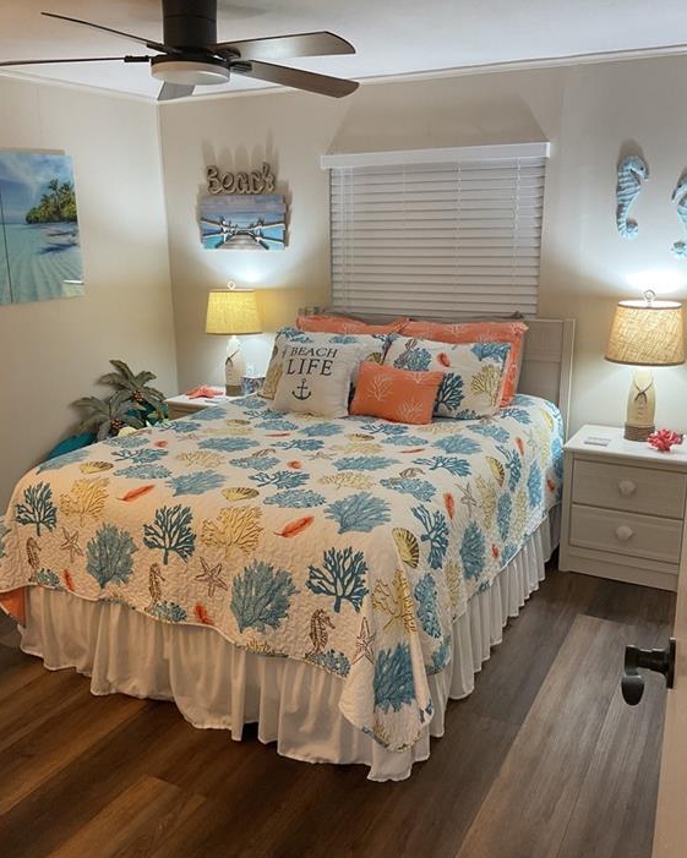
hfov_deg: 47.1
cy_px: 420
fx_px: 788
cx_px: 344
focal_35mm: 31
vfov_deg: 57.2
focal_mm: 3
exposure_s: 1/60
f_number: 1.8
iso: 64
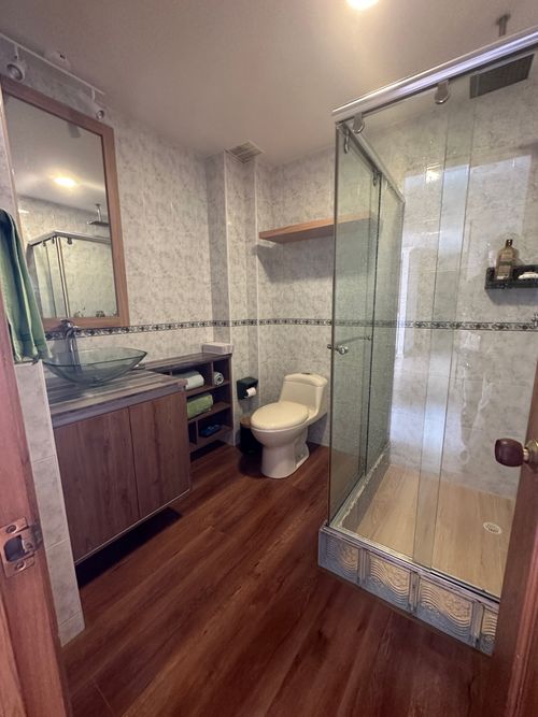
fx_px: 290
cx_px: 269
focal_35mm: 14
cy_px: 358
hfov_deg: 85.7
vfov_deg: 102.1
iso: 640
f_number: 2.2
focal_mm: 2.22
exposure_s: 1/60
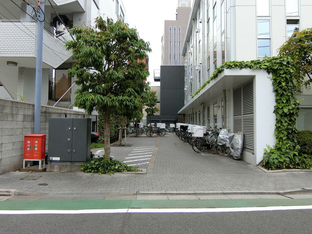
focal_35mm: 24
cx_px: 156
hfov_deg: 71.6
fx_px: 216
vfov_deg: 56.8
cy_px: 117
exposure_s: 1/640
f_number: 3
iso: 80
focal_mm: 5.13
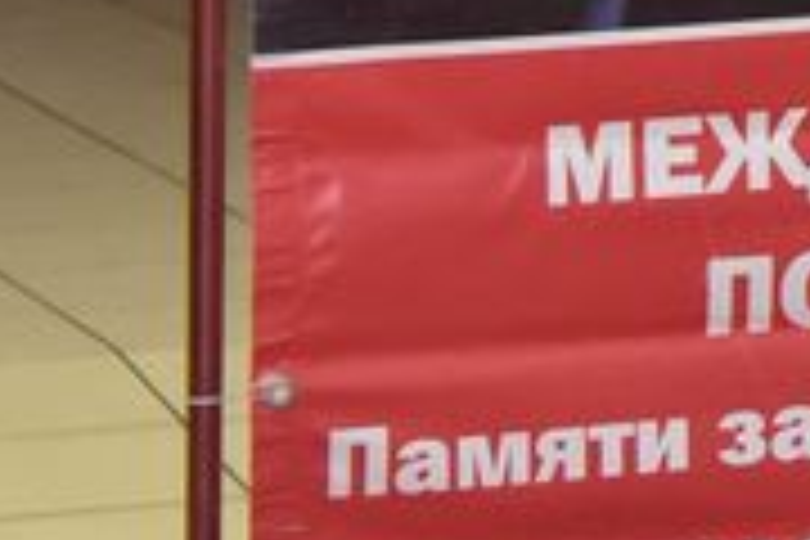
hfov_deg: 5.0
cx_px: 1840
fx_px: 9089
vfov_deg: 3.3
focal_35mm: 404
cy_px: -1087
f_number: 4
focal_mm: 52
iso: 2000
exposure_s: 1/200
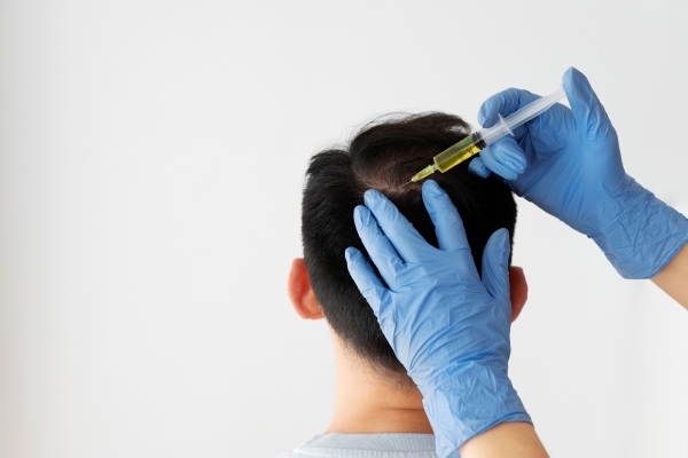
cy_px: 229
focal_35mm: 50
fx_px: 955
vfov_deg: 27.0
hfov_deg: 39.6
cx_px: 344
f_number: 5.6
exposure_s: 1/400
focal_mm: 50
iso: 640
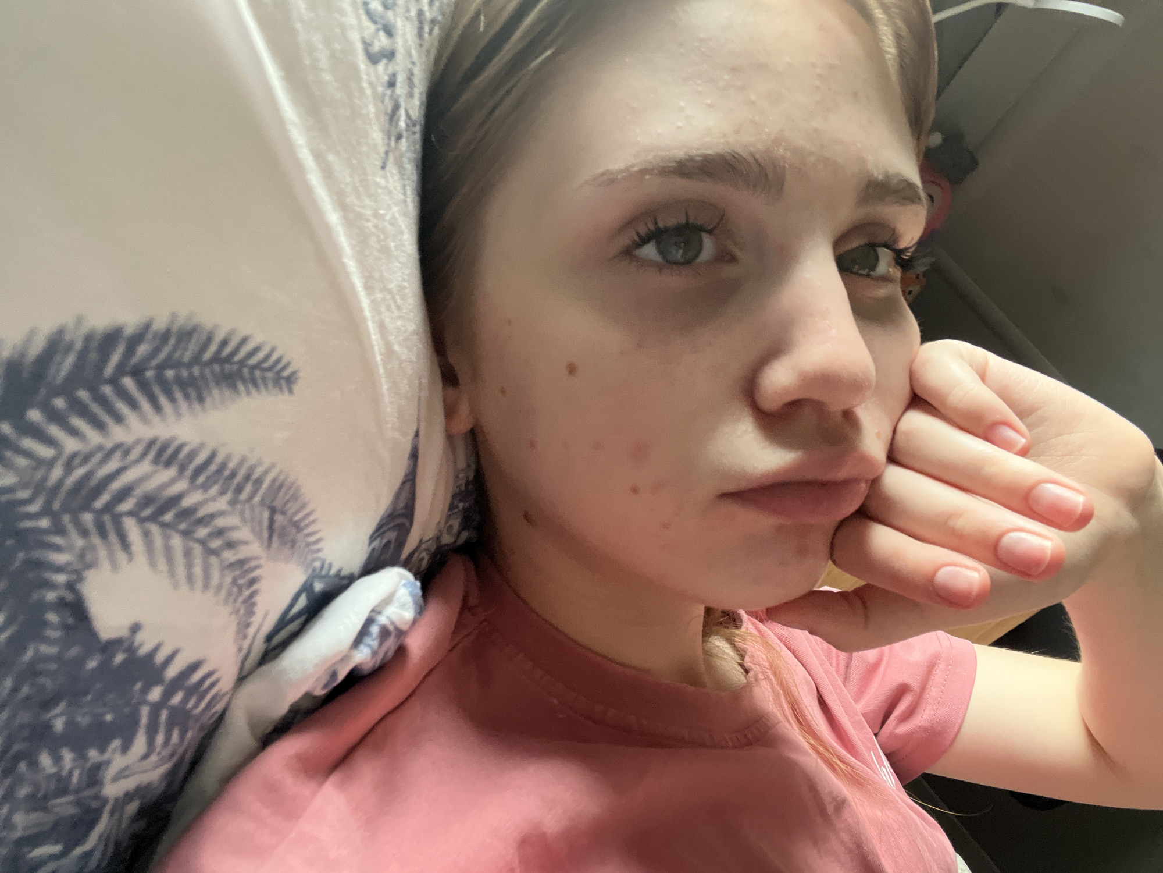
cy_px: 436
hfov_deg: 73.9
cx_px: 582
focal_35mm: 23
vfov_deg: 58.9
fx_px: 773
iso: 400
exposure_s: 1/47
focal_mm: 2.71
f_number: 2.2
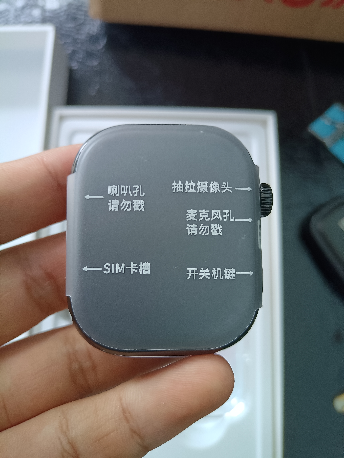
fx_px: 345
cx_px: 172
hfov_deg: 53.1
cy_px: 229
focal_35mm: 26
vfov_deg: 67.3
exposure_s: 1/100
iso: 1349
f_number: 1.8
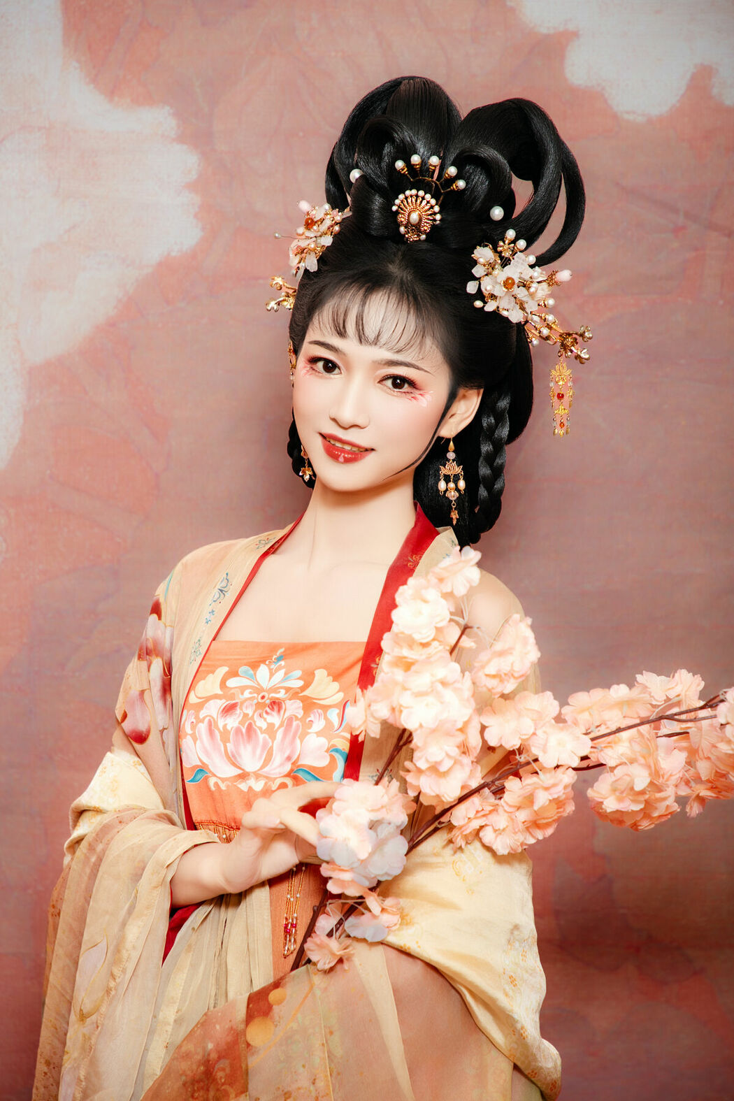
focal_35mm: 103
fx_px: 3150
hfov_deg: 13.3
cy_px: 550
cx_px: 367
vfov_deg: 19.8
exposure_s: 1/160
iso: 100
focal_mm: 105
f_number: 5
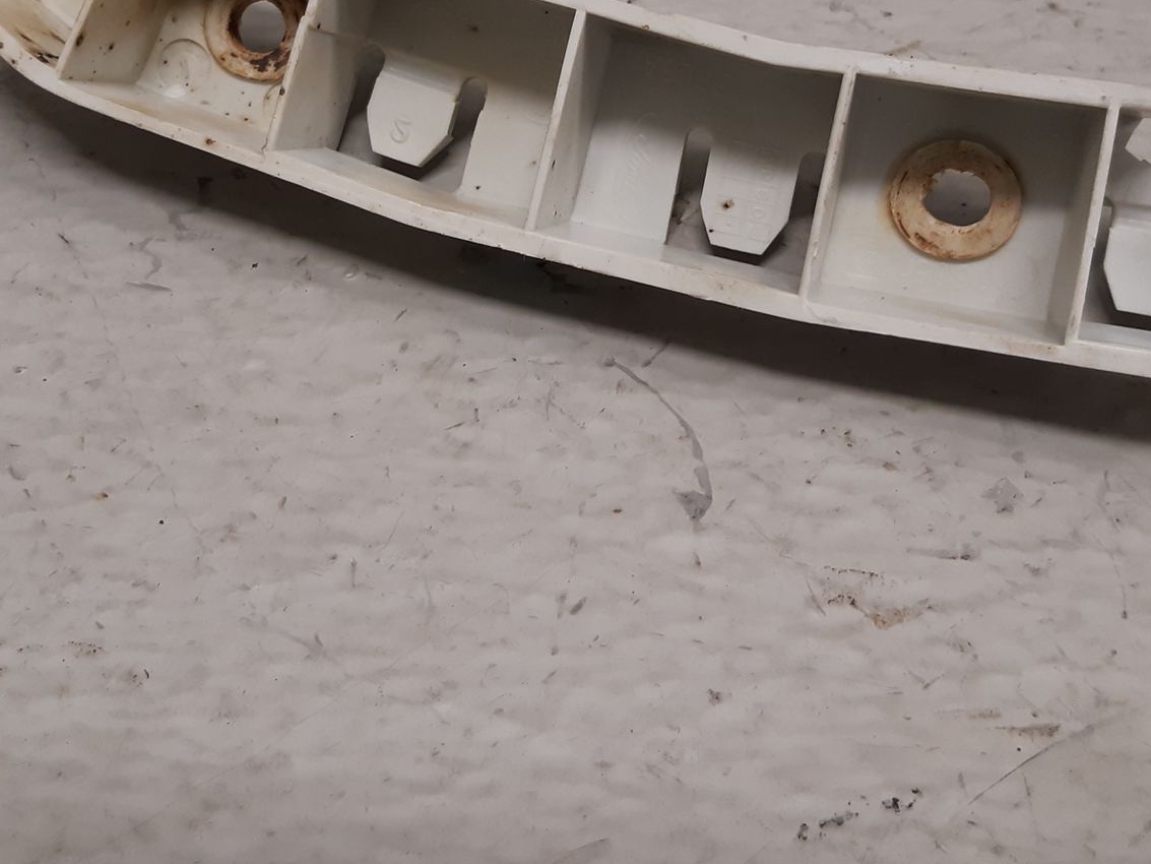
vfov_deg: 30.3
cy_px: 200
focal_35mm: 47
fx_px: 1563
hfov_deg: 40.4
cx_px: 561
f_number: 1.7
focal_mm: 3.93
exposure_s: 1/50
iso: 100
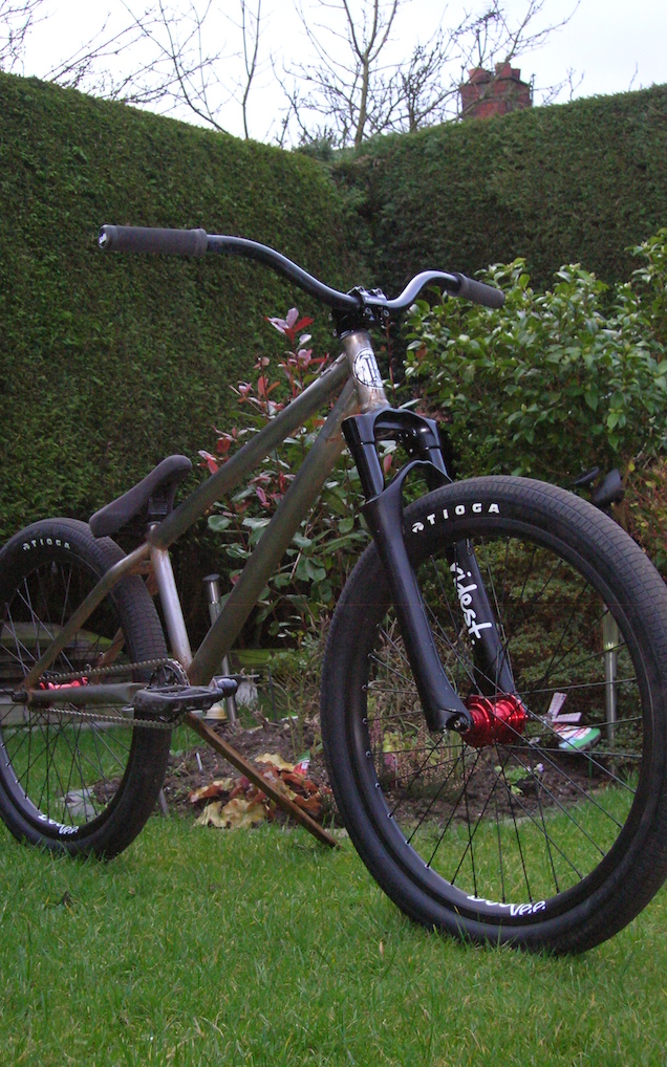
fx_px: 1426
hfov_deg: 26.3
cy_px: 534
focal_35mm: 49
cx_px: 328
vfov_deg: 41.1
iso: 200
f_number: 3.2
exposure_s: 1/60.1
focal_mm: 7.7
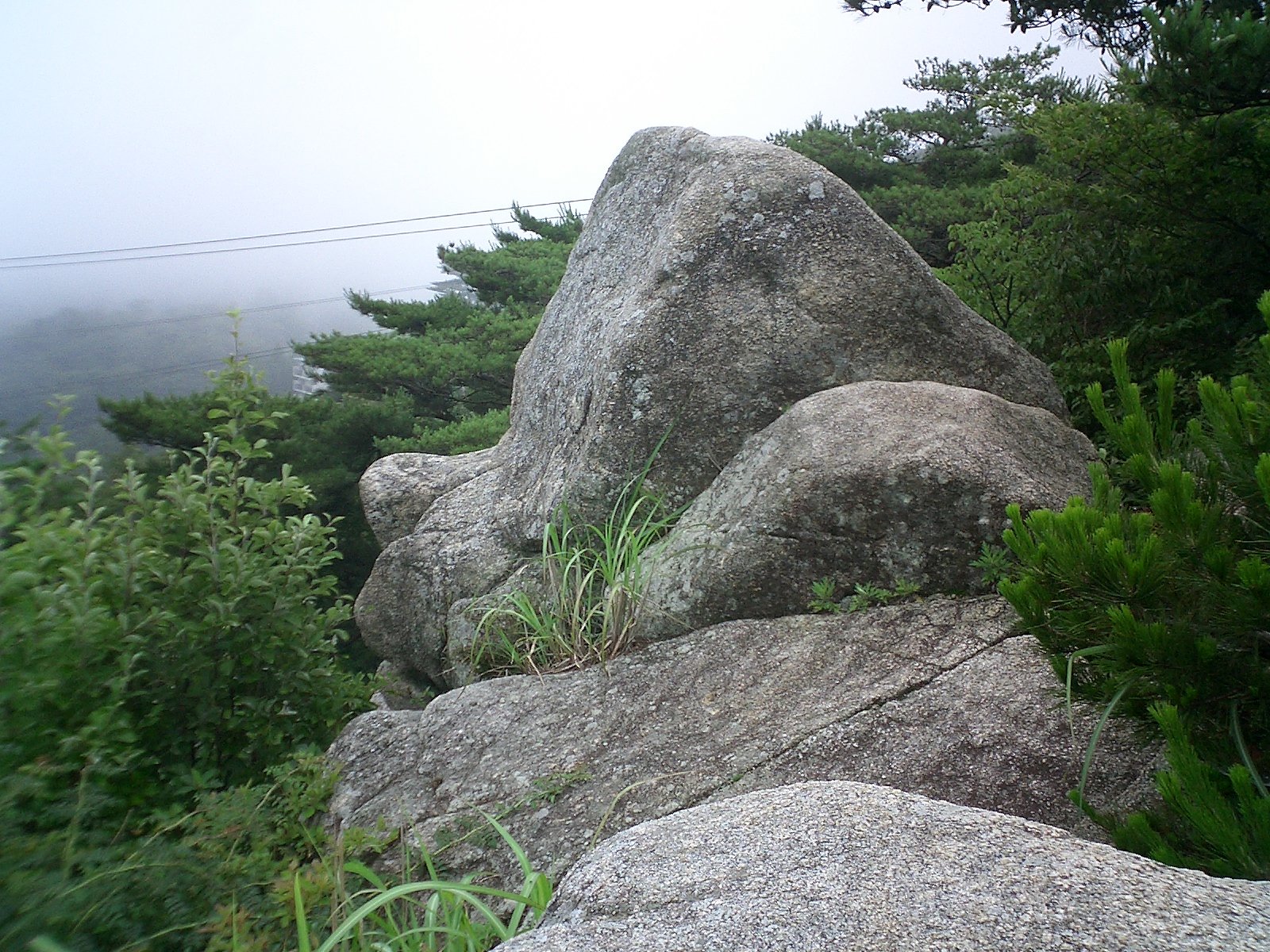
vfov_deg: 38.7
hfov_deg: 50.1
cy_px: 476
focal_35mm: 37
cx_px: 635
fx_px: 1357
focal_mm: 5.6
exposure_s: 1/100
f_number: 3.5
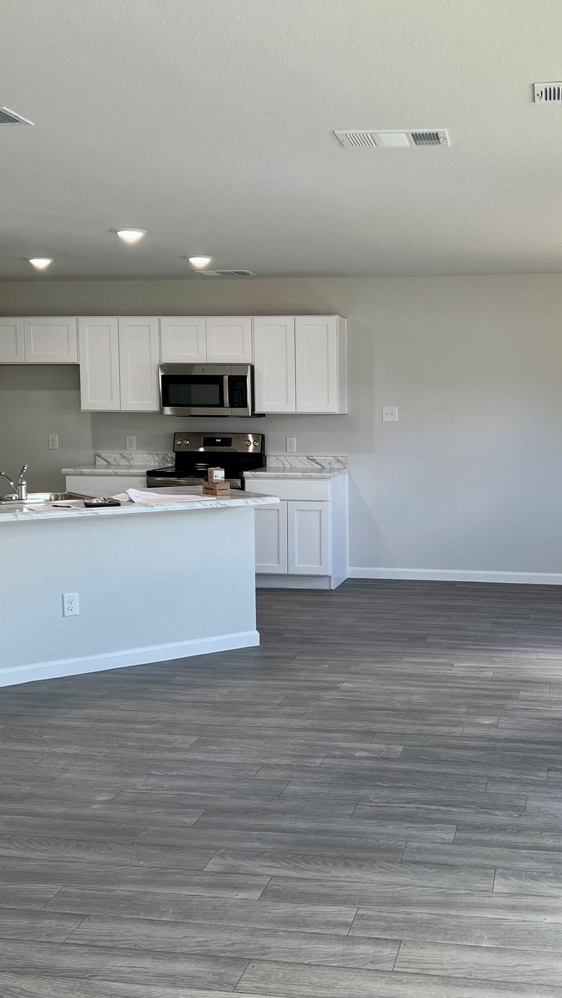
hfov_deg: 30.8
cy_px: 501
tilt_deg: -4.6
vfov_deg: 52.8
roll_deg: +0.0
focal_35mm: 38
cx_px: 406
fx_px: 1007
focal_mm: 5.7
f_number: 1.5
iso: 40
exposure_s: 1/120
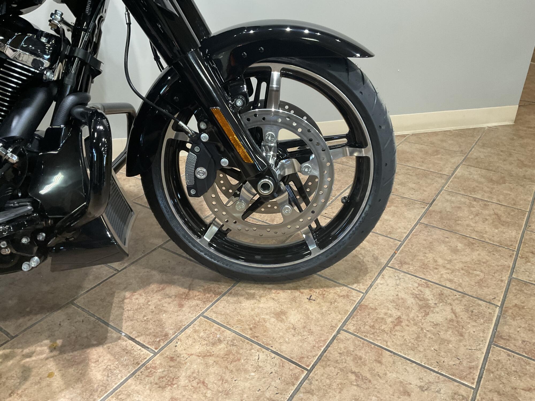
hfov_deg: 61.7
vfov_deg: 48.2
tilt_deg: -27.9
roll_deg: -1.2
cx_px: 268
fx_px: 448
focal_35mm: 29
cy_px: 200
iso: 160
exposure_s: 1/60
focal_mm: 3
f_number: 1.8
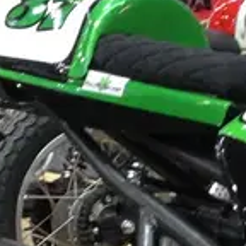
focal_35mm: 243
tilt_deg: -18.1
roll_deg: -1.9
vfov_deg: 7.0
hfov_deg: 7.0
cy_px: 489
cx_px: 415
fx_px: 1954
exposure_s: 1/20
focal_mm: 4.12
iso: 50
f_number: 2.4
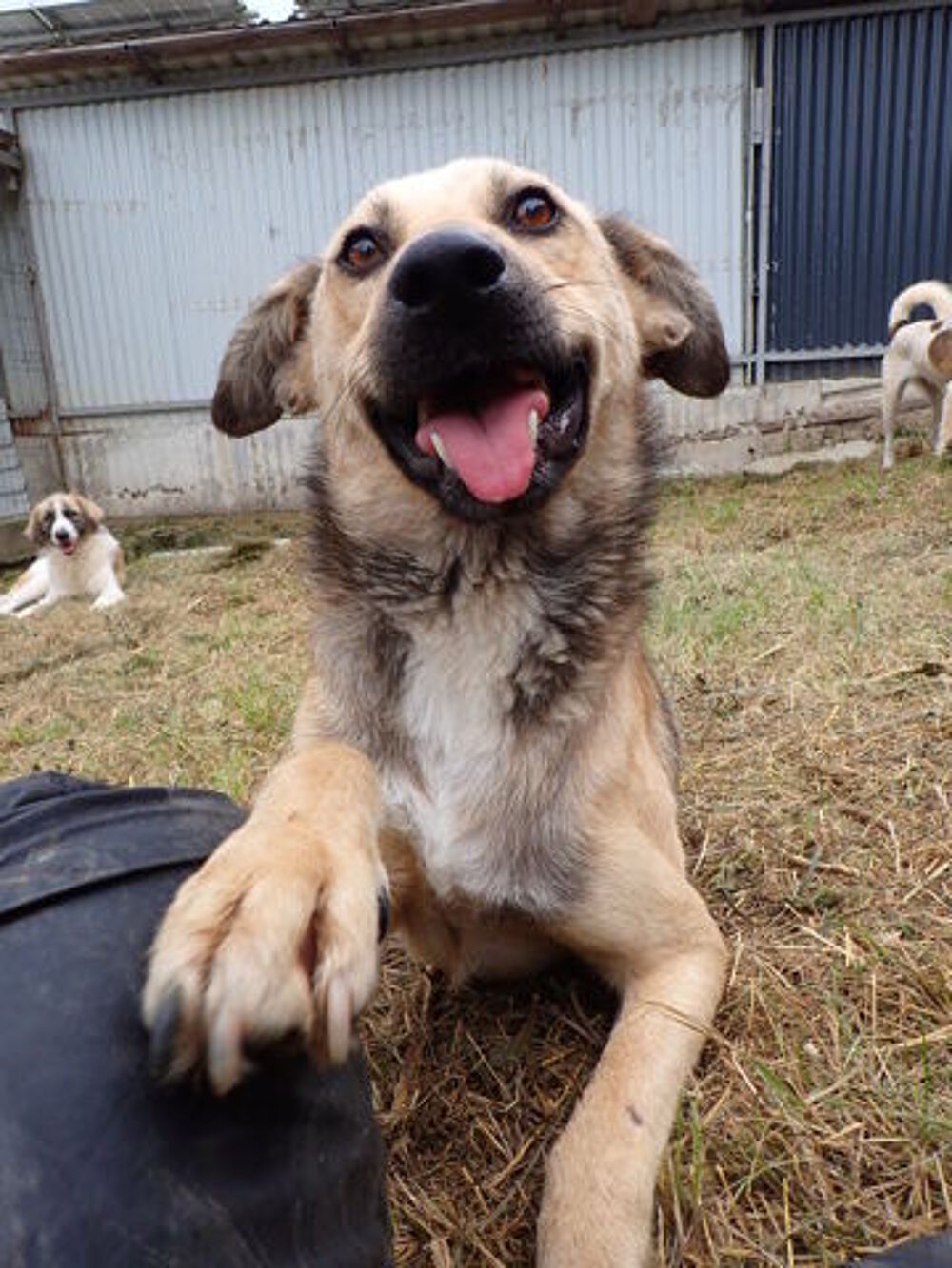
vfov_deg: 69.4
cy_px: 634
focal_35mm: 25
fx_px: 917
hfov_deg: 54.9
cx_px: 476
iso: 200
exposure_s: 1/800
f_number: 2.8
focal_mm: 4.5
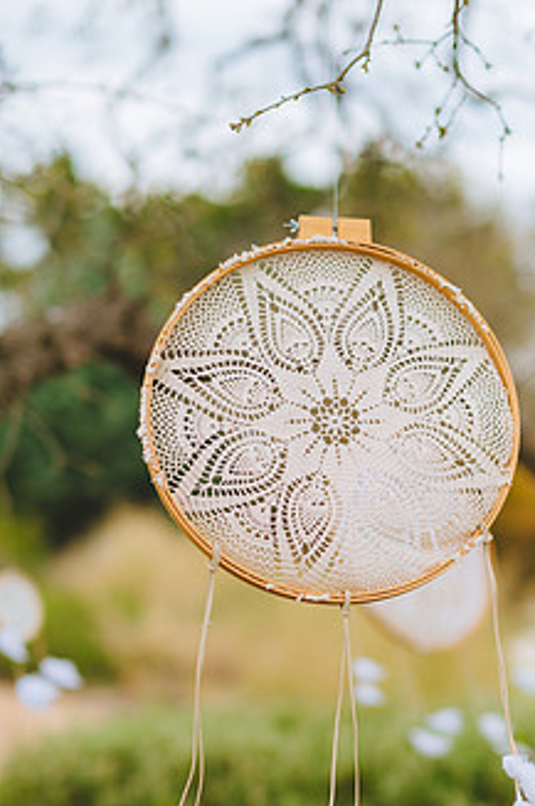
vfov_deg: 17.5
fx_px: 2616
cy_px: 515
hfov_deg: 11.7
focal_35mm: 117
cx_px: 344
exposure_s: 1/3200
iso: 200
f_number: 2
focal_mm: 85
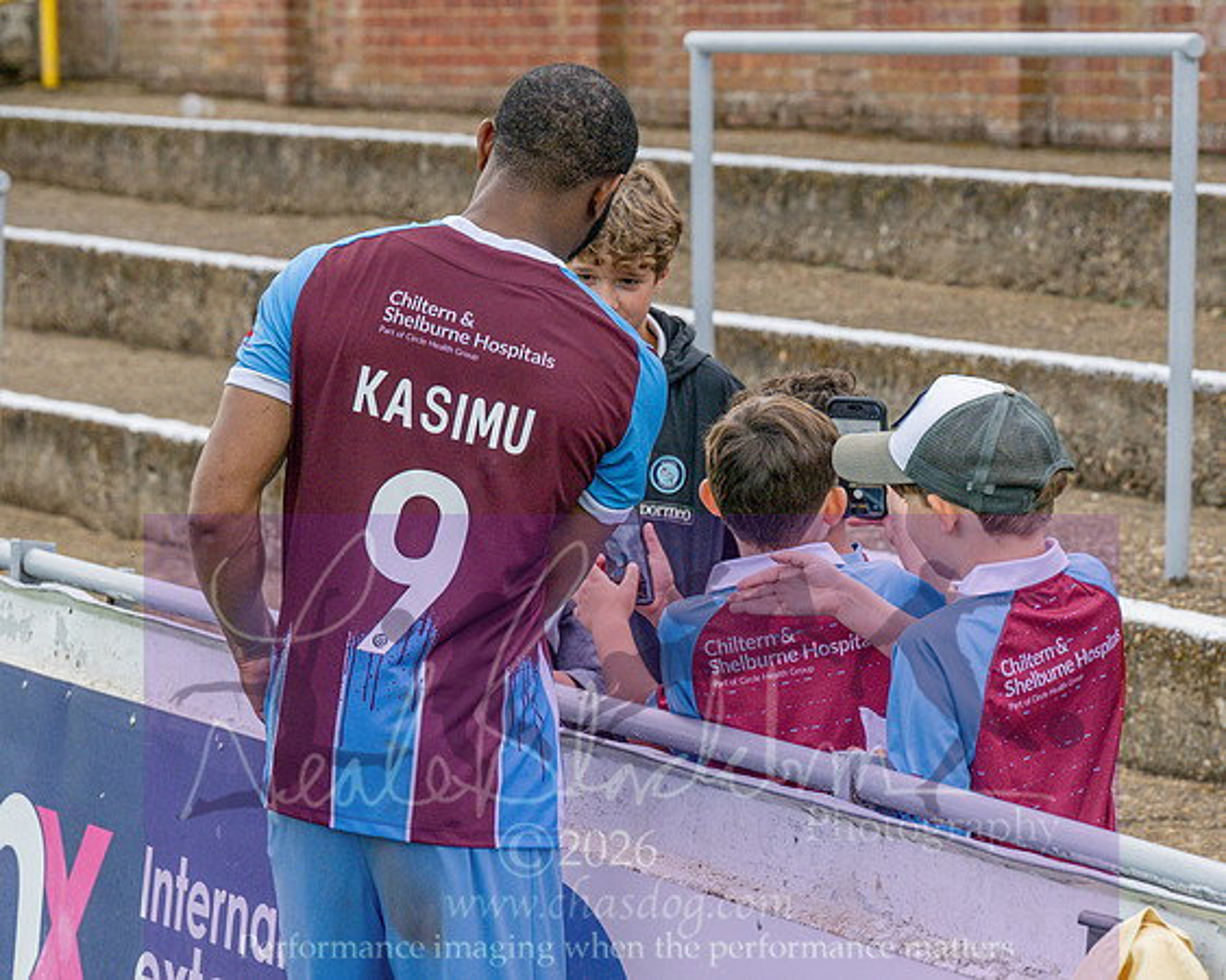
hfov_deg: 12.3
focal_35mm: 156
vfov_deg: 9.9
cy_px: 631
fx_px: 5670
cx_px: 653
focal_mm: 70
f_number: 4
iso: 400
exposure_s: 1/1250
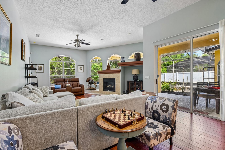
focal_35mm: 16
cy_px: 75
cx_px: 112
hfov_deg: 96.7
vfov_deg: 73.7
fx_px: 100
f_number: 8
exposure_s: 1/10
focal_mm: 16
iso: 400
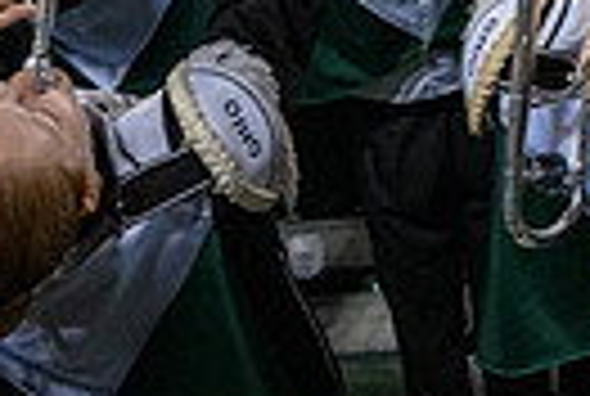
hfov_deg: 17.3
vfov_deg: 11.6
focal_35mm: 106
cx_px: 883
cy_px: -398
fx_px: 1741
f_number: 3.2
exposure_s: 1/500
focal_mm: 24
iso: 2000
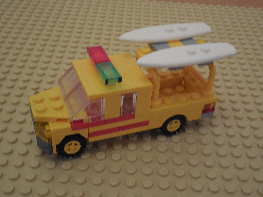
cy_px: 98
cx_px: 132
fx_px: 327
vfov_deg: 33.6
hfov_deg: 43.9
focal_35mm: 43
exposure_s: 1/10
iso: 800
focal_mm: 7.8
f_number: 3.9
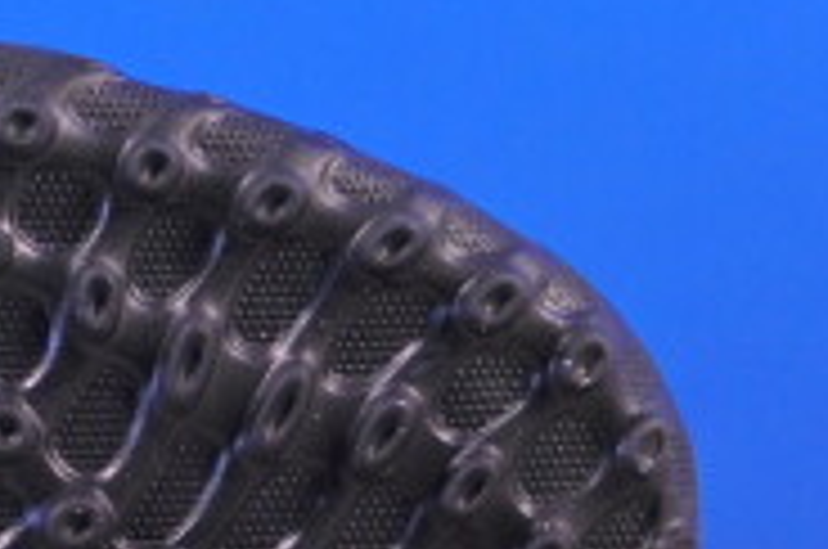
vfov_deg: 4.2
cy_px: -52
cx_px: -724
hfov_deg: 6.2
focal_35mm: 326
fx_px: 7485
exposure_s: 1/320
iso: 250
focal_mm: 50
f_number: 2
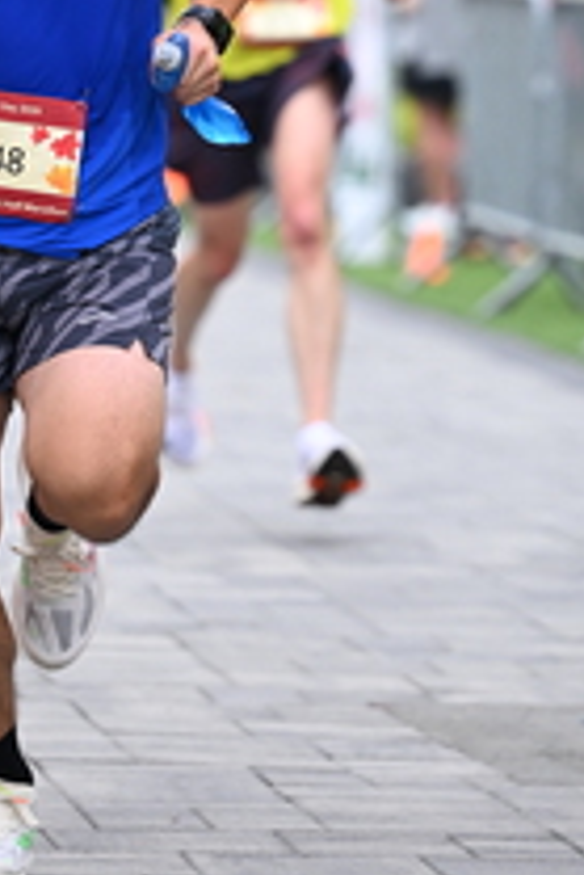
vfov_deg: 5.5
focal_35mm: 370
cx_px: 162
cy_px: -101
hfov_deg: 3.7
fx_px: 8988
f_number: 2.8
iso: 1000
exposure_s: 1/1600
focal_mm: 140
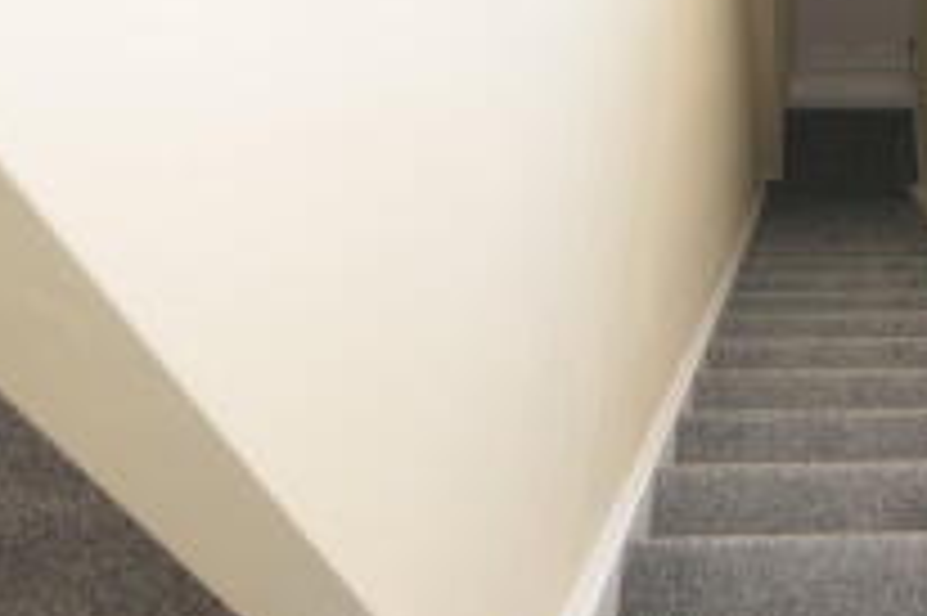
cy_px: 29
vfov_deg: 32.6
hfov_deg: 45.7
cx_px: 837
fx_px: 982
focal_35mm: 38
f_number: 4.5
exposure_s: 1/80
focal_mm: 11
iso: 400
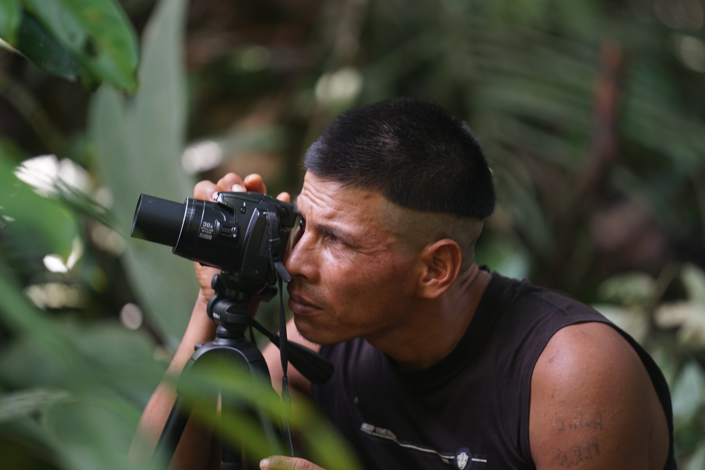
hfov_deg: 10.2
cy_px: 235
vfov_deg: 6.8
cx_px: 354
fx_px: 3936
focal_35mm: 201
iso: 200
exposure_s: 1/20
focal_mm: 200
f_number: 2.8
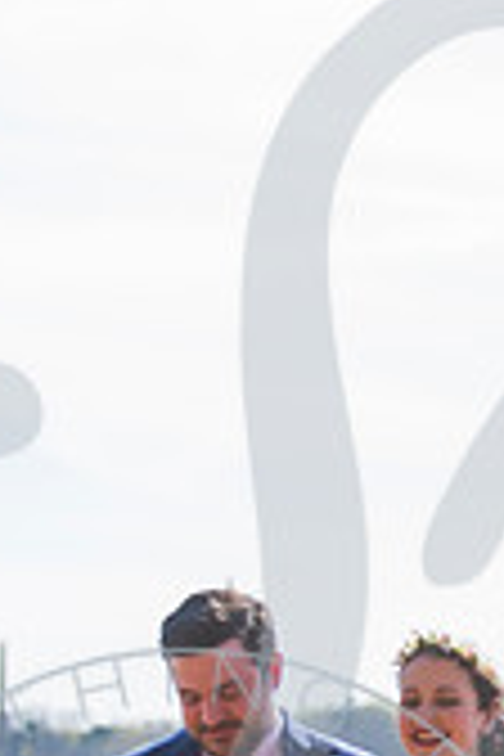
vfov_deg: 10.9
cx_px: 392
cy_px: 724
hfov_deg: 7.3
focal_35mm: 188
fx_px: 3948
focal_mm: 70
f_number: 2.8
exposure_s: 1/800
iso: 100
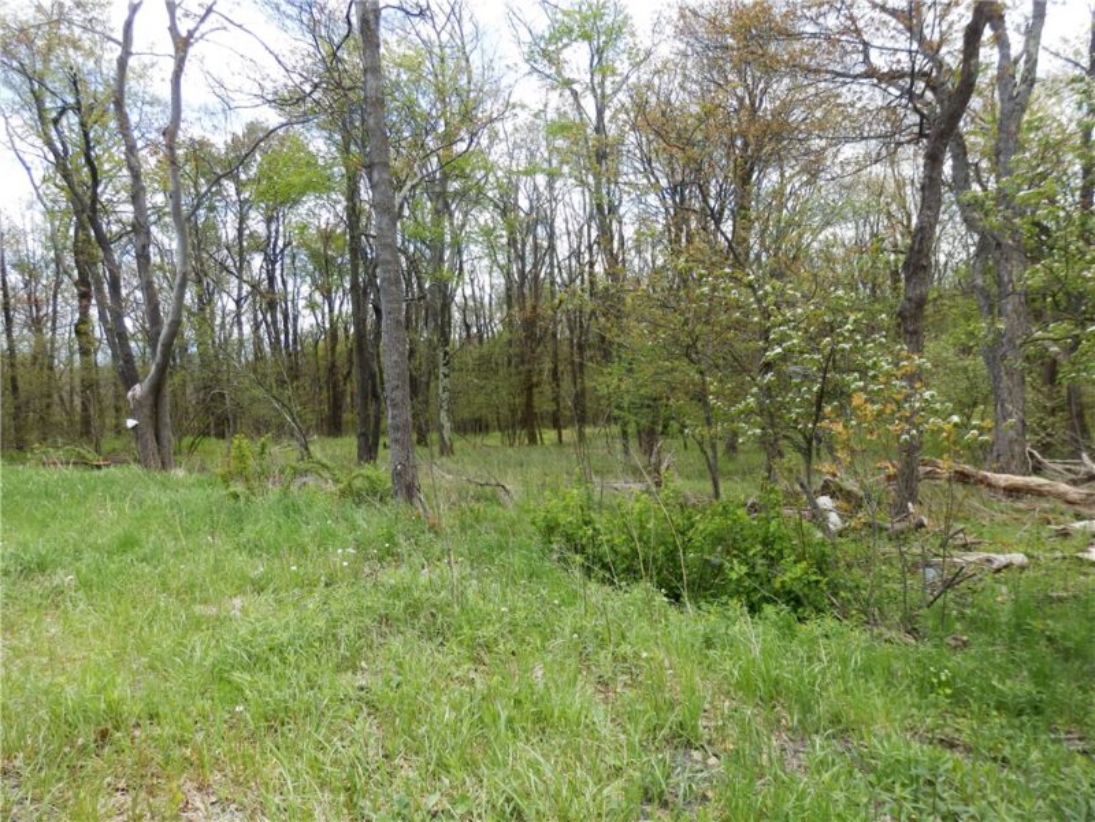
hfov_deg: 69.4
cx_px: 548
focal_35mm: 25
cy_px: 411
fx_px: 791
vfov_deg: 54.9
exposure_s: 1/250
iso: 80
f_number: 3
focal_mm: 4.5
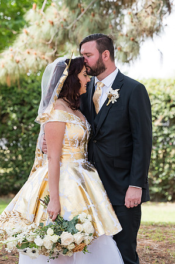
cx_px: 88
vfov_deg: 13.0
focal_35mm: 158
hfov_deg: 8.7
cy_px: 127
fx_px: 1153
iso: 500
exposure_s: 1/640
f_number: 4.5
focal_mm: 101
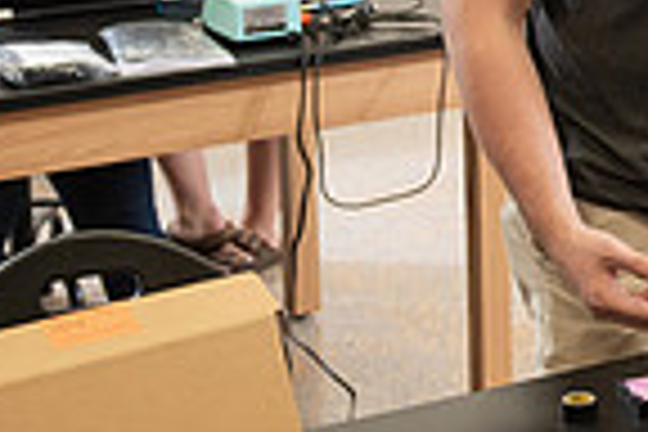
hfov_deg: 13.9
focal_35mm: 145
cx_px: 698
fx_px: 2610
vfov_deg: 9.4
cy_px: 20
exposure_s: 1/200
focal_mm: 36
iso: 800
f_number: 3.5
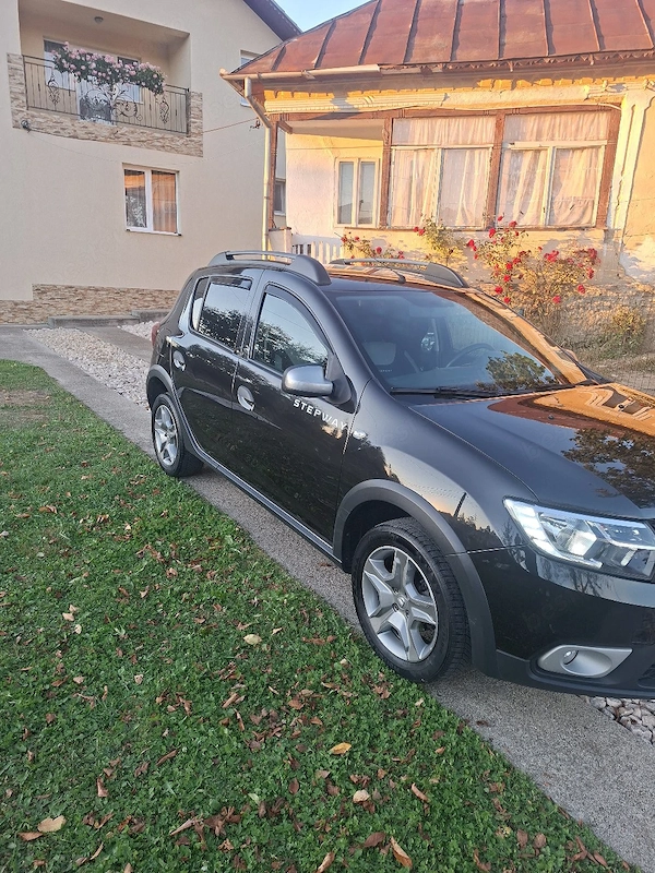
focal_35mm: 23
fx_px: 580
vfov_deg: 73.9
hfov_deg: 58.9
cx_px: 328
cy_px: 436
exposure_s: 1/103
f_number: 1.8
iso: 50
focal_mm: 5.54
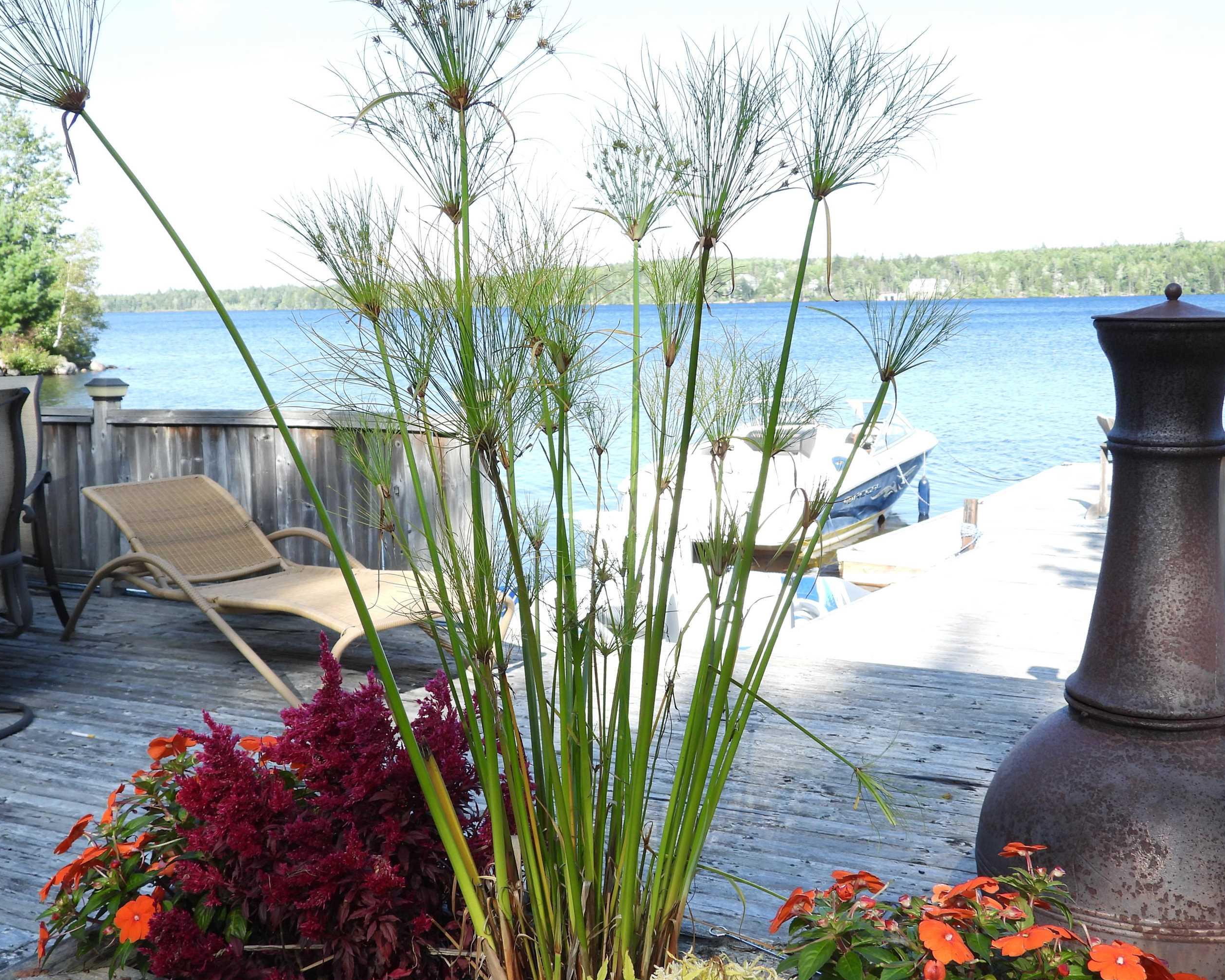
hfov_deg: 47.9
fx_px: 1378
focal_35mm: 38
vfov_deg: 39.1
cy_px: 527
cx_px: 610
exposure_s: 1/400
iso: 100
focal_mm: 5.8
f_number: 3.2
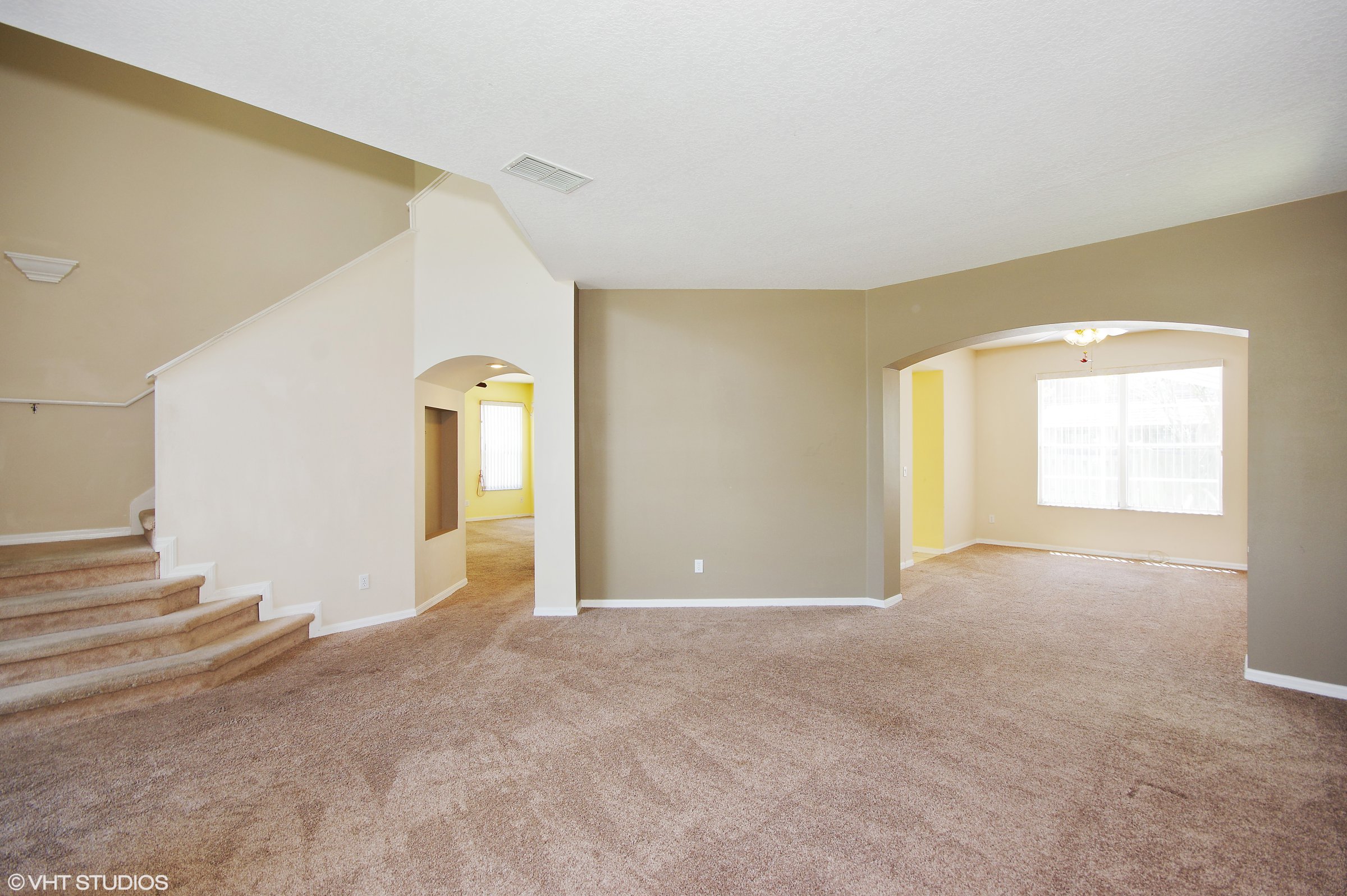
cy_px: 448
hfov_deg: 100.4
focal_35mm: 15
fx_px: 561
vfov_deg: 77.2
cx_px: 674
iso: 200
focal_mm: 10
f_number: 7.1
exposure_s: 1/10
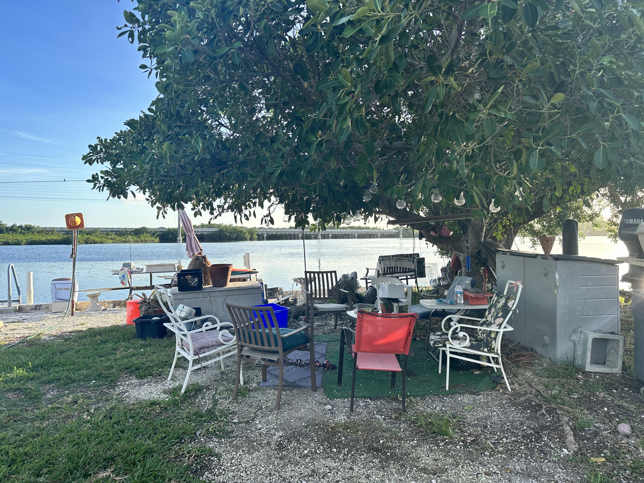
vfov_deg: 56.8
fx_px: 446
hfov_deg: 71.6
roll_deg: -0.1
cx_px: 322
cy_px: 242
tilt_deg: -0.4
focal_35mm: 24
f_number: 1.78
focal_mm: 6.86
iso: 80
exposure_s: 1/1433
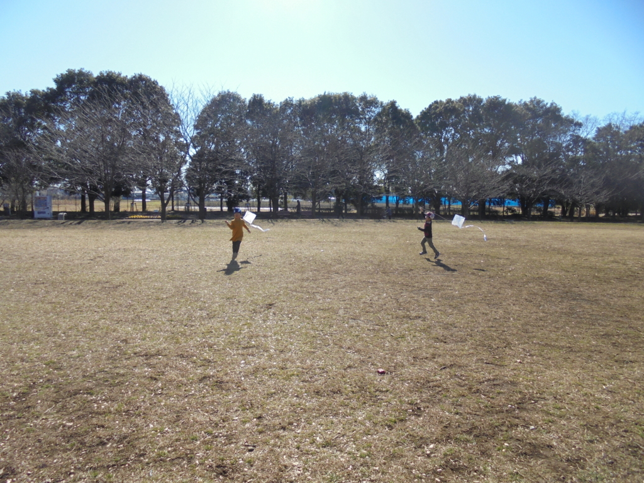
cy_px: 242
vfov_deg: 53.1
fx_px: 484
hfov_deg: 67.3
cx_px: 322
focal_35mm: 26
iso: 100
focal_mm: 4.6
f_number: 3.5
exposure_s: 1/640
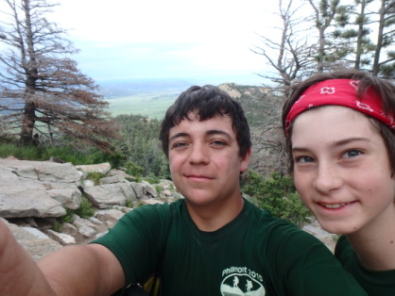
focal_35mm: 21
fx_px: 240
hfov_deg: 79.0
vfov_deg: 63.5
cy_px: 148
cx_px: 198
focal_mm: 3.7
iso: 125
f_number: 3.5
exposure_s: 1/250
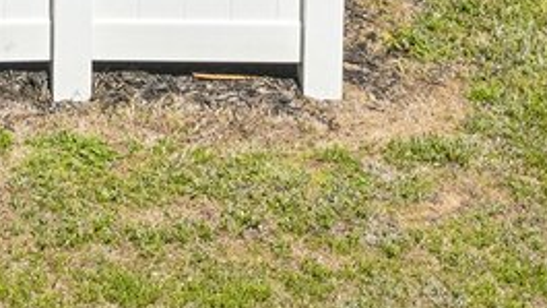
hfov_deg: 7.3
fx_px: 4104
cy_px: -1016
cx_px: -533
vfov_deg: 4.0
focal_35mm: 283
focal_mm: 35
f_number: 8
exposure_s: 1/250
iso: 100
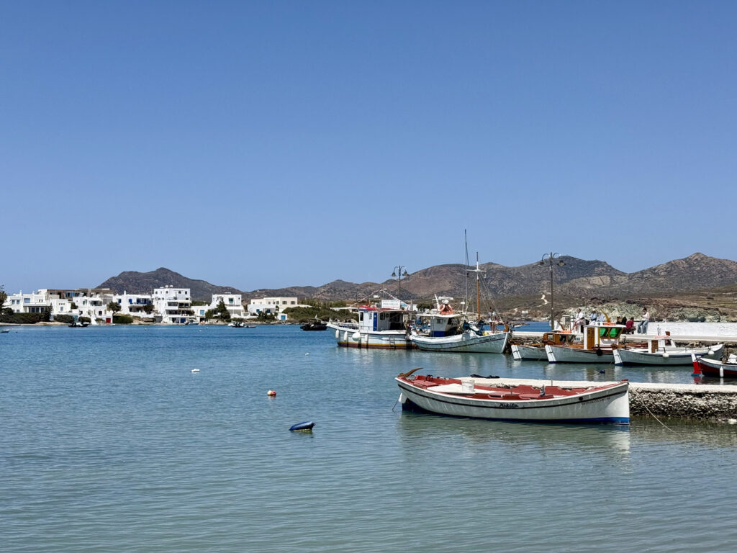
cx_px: 368
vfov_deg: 30.3
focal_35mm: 48
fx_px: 1022
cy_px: 276
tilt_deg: +2.8
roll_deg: +0.0
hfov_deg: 39.7
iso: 64
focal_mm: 6.76
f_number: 1.78
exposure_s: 1/8772
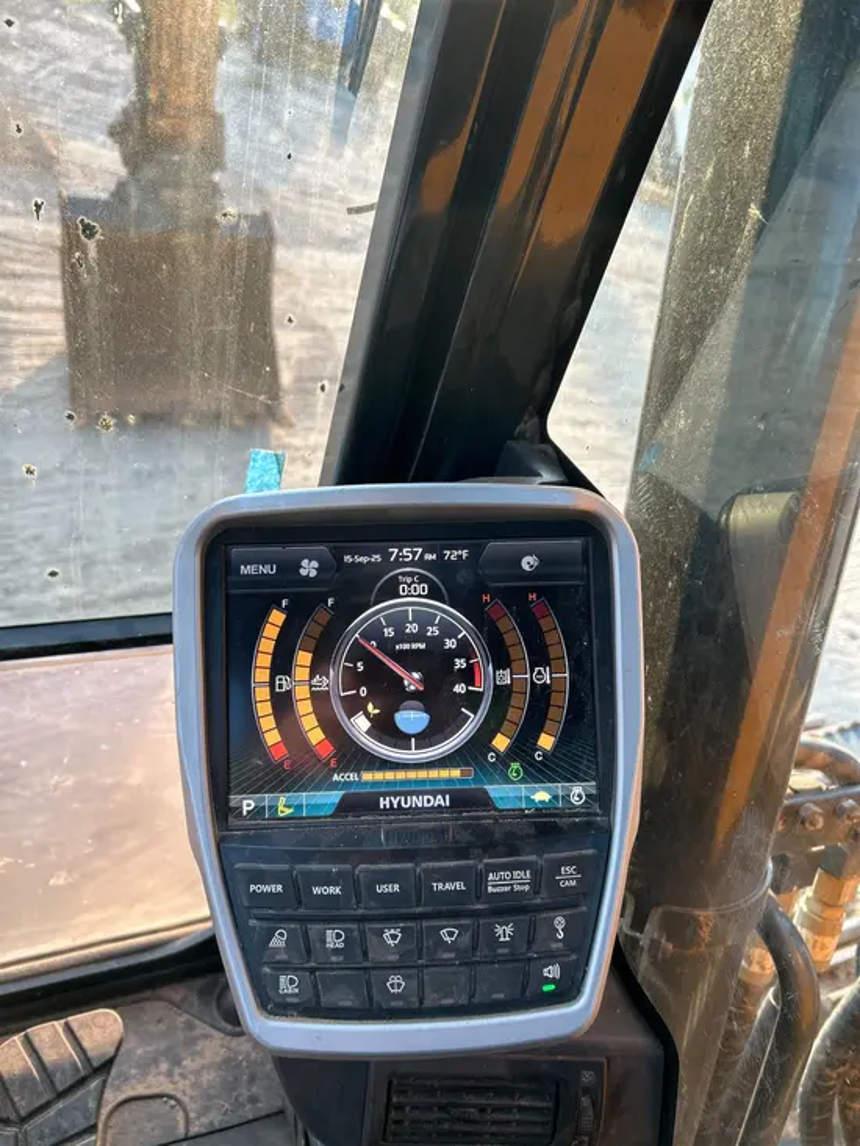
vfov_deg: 67.3
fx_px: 861
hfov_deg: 53.1
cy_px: 573
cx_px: 430
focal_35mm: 26
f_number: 1.5
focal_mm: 5.7
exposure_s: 1/224
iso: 40
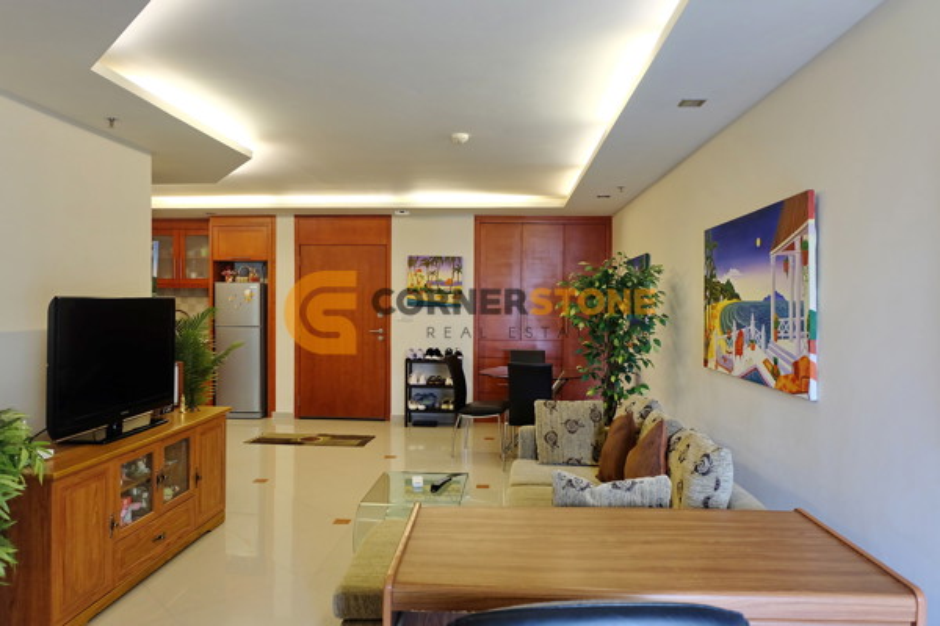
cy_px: 313
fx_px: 627
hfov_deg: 73.7
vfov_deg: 53.1
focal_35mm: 24
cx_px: 470
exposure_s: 1/30
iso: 640
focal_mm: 16
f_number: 3.5
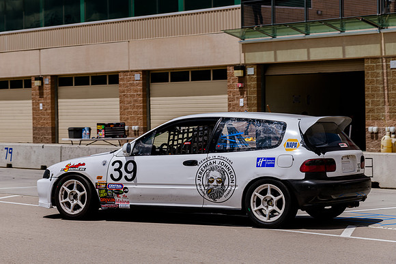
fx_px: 1092
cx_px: 184
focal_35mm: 99
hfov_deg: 20.5
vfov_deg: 13.8
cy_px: 134
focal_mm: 86
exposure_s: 1/500
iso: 64
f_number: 7.1
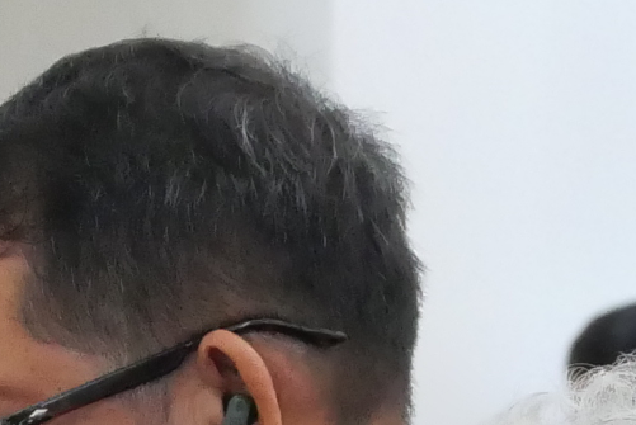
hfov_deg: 3.0
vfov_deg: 2.0
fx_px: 12183
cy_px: 747
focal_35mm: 689
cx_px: 62
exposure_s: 1/80
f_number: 5.6
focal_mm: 45
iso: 2500
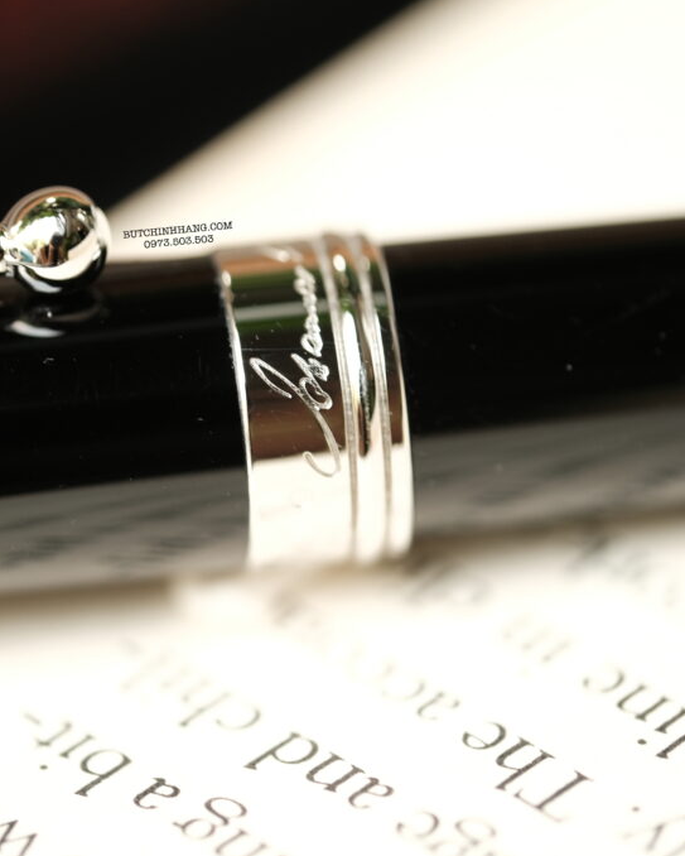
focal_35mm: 170
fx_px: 4305
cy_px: 427
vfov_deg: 11.3
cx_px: 322
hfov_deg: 9.1
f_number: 3.2
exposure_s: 1/120
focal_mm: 80
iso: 400
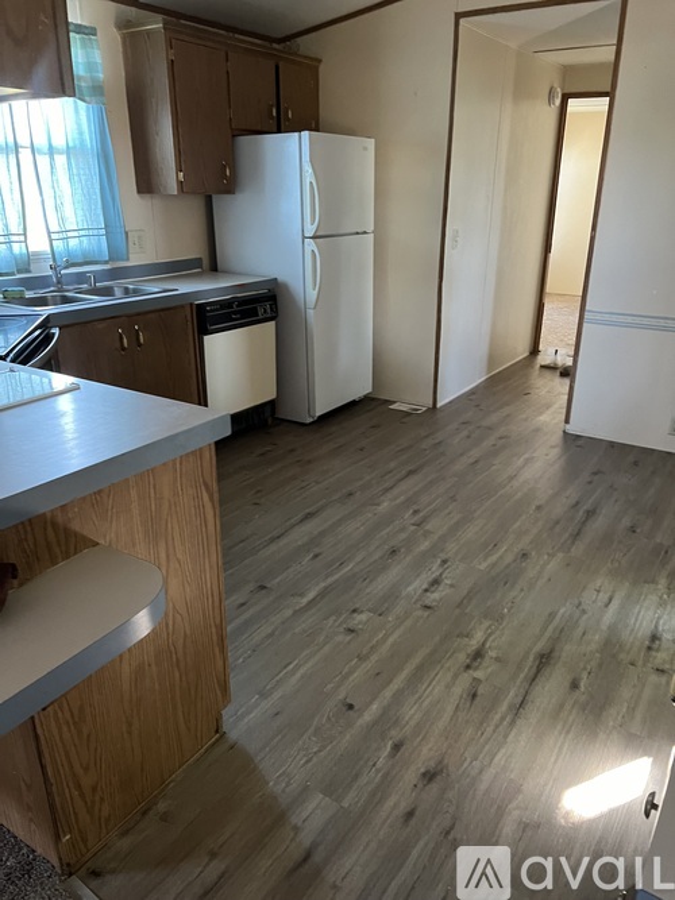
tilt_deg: -21.5
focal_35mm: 26
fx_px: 676
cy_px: 450
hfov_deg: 53.0
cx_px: 338
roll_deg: +1.8
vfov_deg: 67.3
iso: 500
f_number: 1.5
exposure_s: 1/43
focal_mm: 5.7
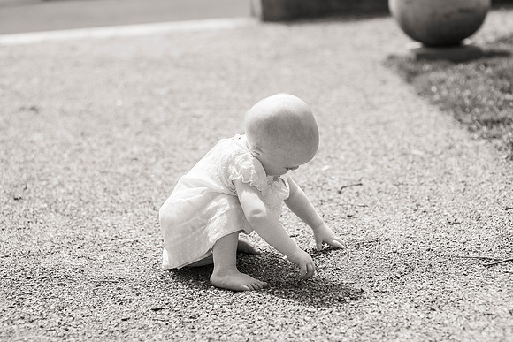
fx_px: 1263
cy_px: 167
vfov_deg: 15.4
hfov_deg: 23.0
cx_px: 266
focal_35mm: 89
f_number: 3.5
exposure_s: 1/4000
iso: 800
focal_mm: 85
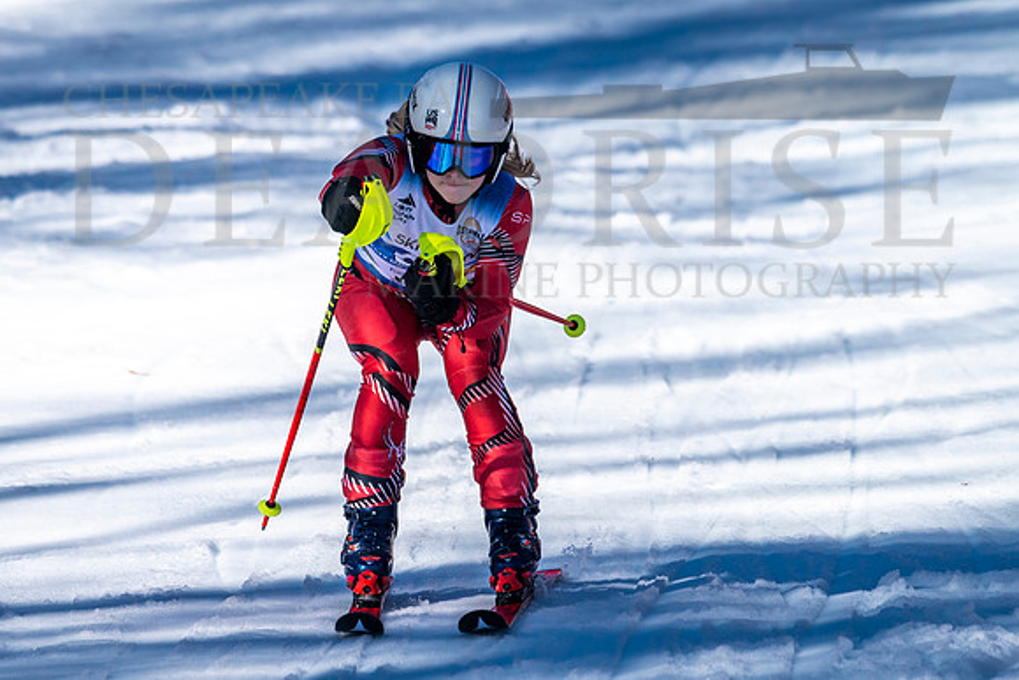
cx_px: 421
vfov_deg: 1.9
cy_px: 306
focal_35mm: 740
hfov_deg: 2.8
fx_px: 20959
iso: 200
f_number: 8
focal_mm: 560
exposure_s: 1/2000
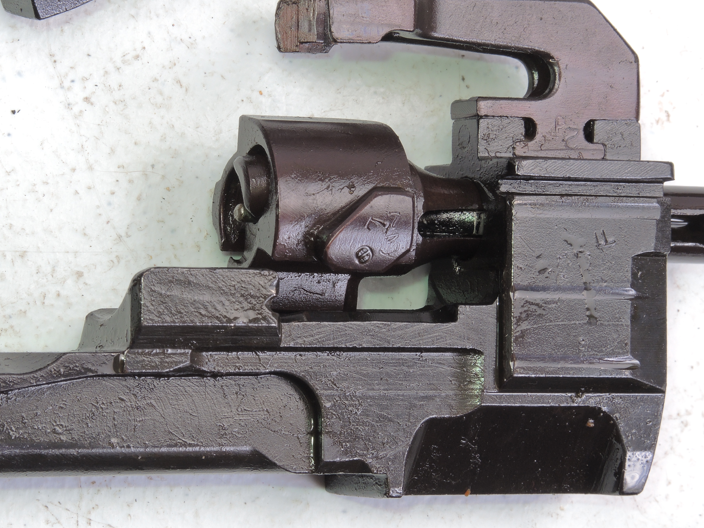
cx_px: 309
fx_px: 3519
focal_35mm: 173
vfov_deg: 8.6
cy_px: 245
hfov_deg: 11.4
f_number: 8
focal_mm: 28.4
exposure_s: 1/40
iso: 100
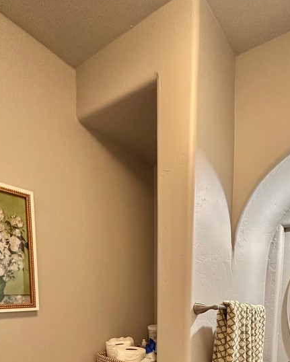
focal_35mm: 26
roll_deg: -1.6
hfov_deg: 53.8
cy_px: 324
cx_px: 195
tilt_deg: -5.8
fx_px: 279
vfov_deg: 57.1
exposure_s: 1/60
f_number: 2.2
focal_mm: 2.22
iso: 200
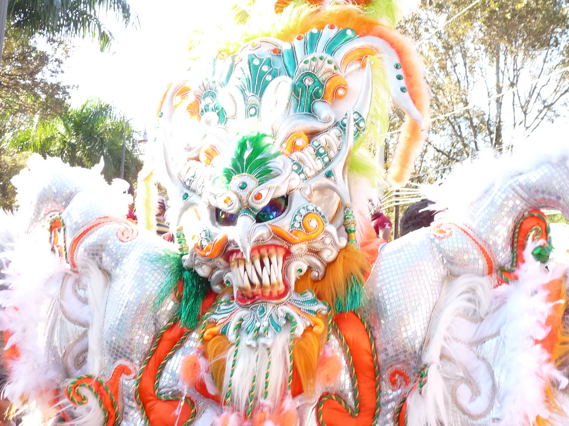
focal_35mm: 40
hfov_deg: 46.8
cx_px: 284
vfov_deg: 36.0
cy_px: 213
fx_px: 657
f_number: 3.2
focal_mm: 4.9
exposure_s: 1/200
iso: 200
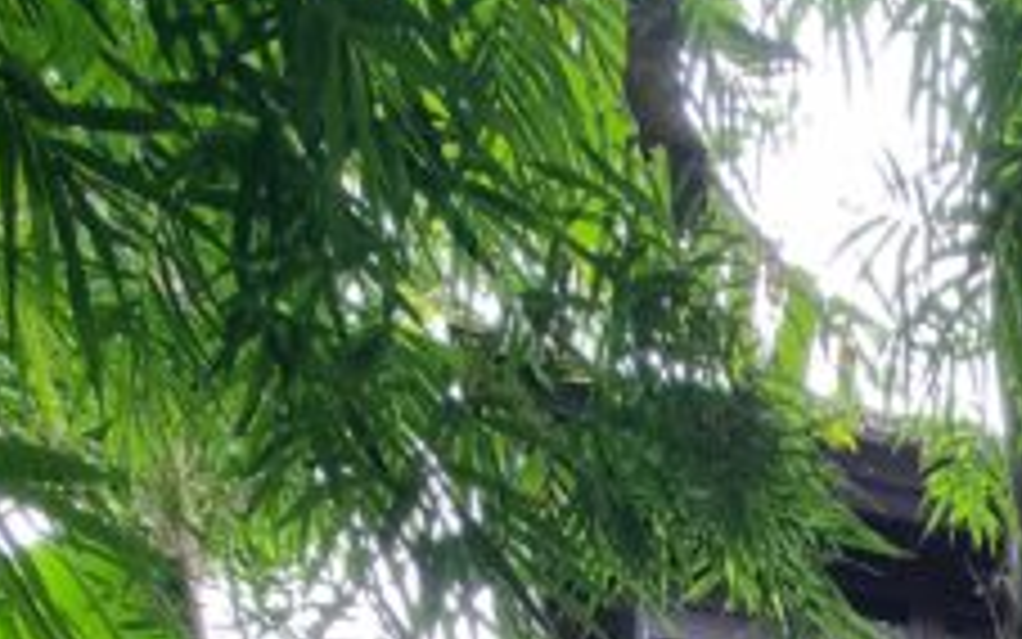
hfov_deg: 39.3
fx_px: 1170
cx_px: 1105
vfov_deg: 15.8
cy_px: 1490
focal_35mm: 42
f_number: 2.2
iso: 100
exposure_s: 1/60
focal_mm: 2.2
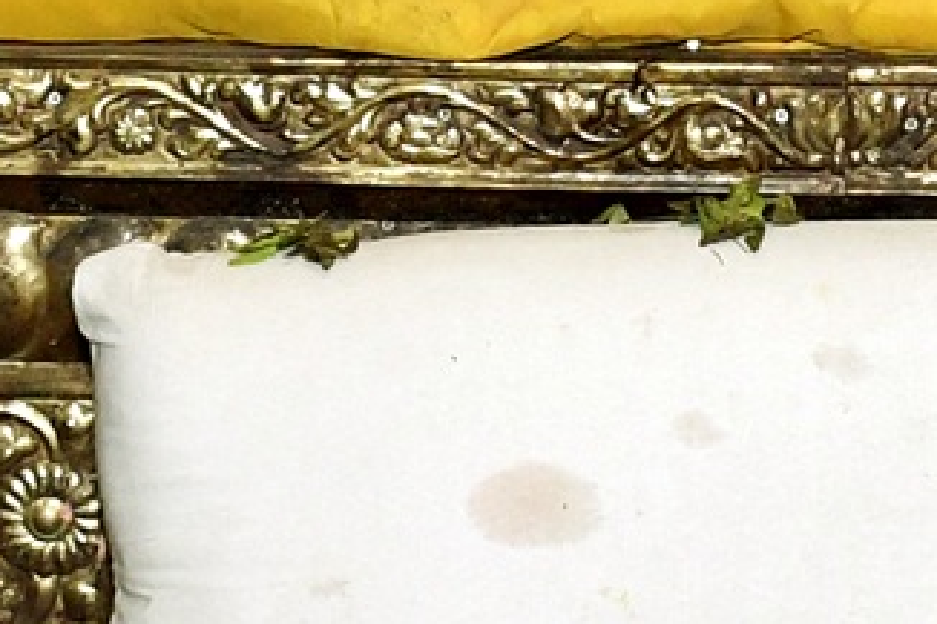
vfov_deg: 6.7
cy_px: -62
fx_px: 5281
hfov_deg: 10.1
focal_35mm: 203
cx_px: 852
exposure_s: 1/125
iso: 1250
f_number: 6.3
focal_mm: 18
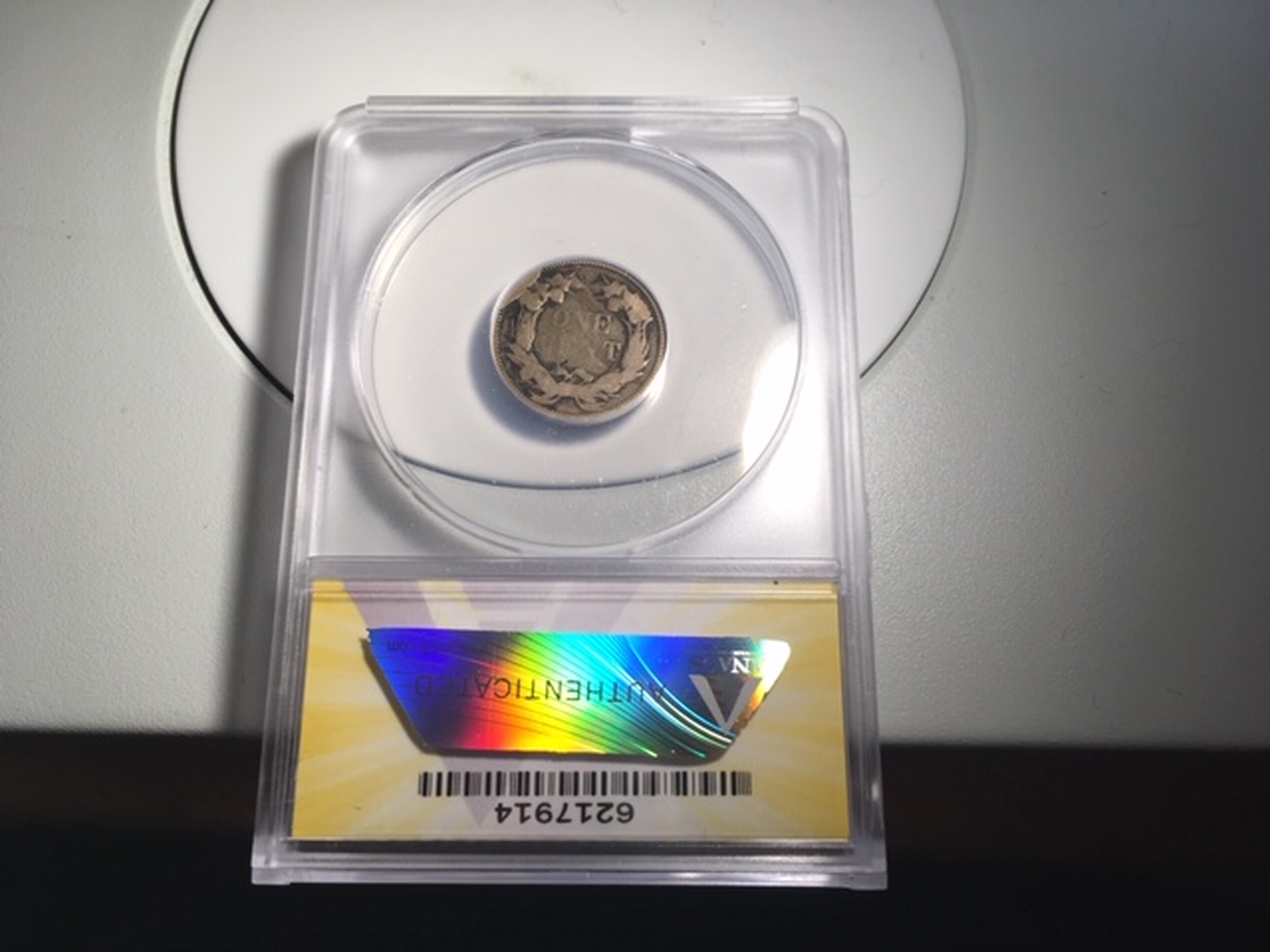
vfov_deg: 48.2
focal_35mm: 29
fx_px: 1064
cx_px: 635
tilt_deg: -73.3
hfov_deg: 61.7
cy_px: 476
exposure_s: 1/120
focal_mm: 4.15
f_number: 2.2
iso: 32
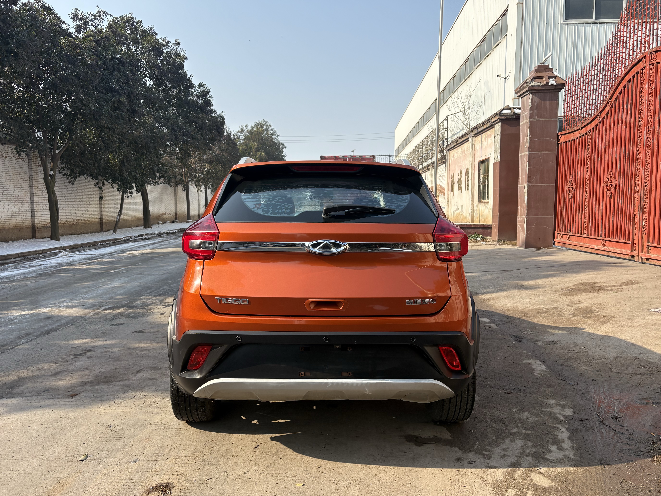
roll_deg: +0.6
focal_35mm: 27
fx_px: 516
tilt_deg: -5.5
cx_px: 328
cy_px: 254
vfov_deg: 51.3
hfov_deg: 65.3
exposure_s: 1/2141
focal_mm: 5.96
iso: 50
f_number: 1.6
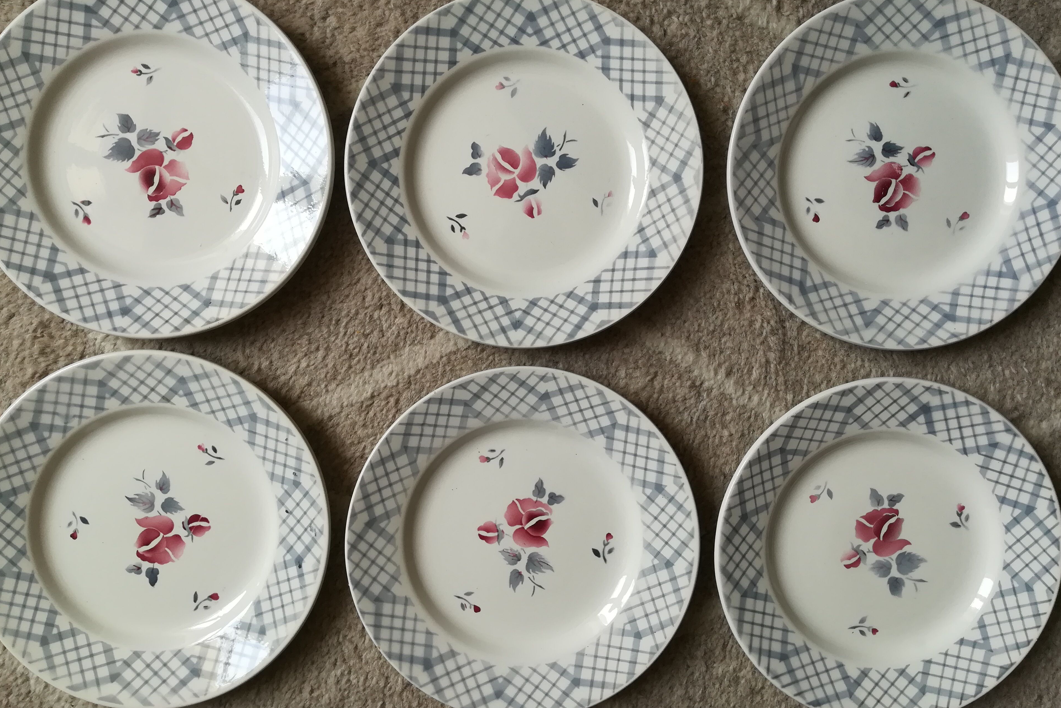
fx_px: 825
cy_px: 347
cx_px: 525
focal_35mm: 28
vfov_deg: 46.4
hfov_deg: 65.5
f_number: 2.2
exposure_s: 1/50
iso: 100
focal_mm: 3.83
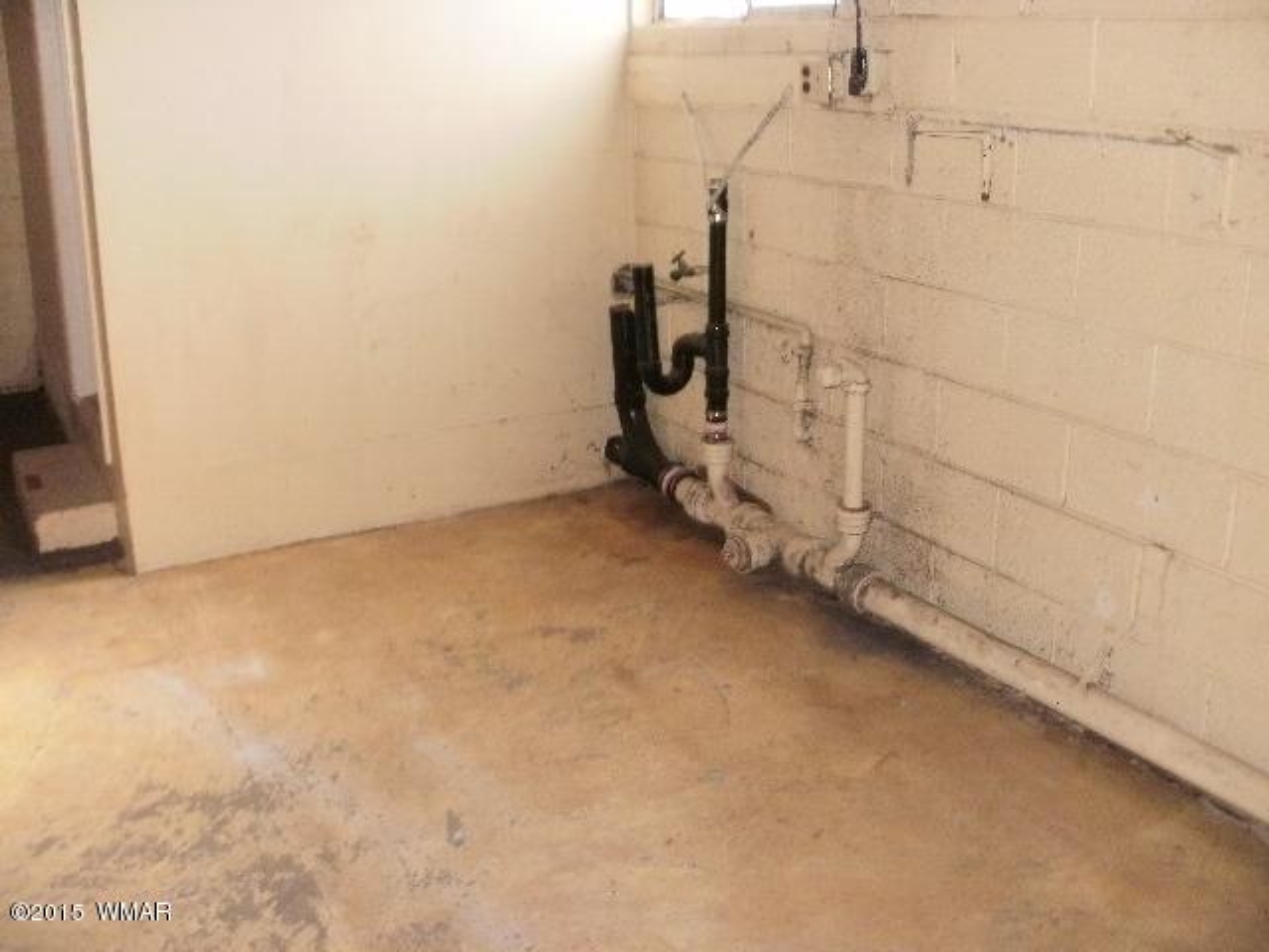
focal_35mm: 36
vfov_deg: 39.7
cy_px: 476
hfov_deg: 51.4
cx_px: 634
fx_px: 1320
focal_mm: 6.3
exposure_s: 1/30
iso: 200
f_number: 3.5
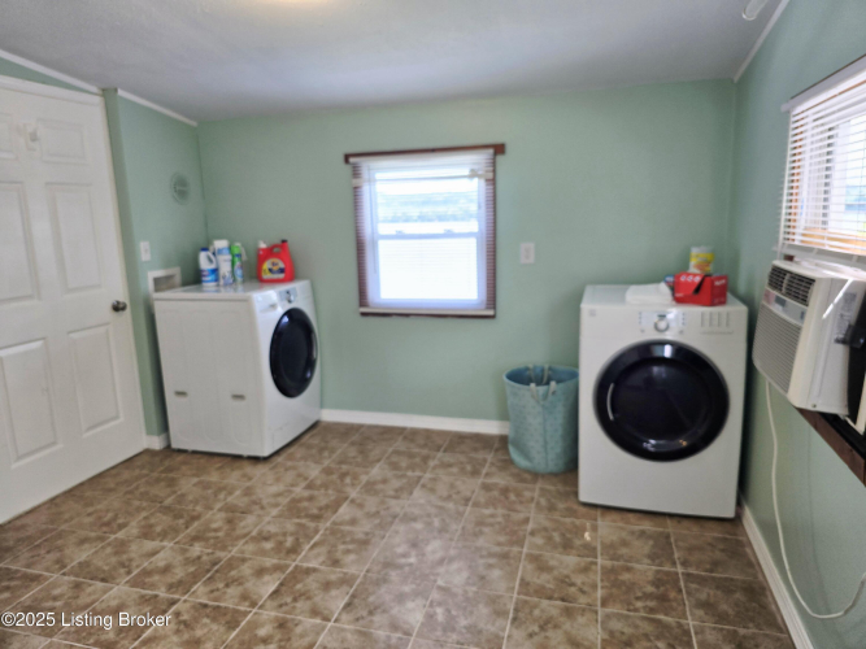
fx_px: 575
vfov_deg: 58.9
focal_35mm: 23
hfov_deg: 73.9
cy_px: 324
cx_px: 433
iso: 80
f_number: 1.7
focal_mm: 6.3
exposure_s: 1/182
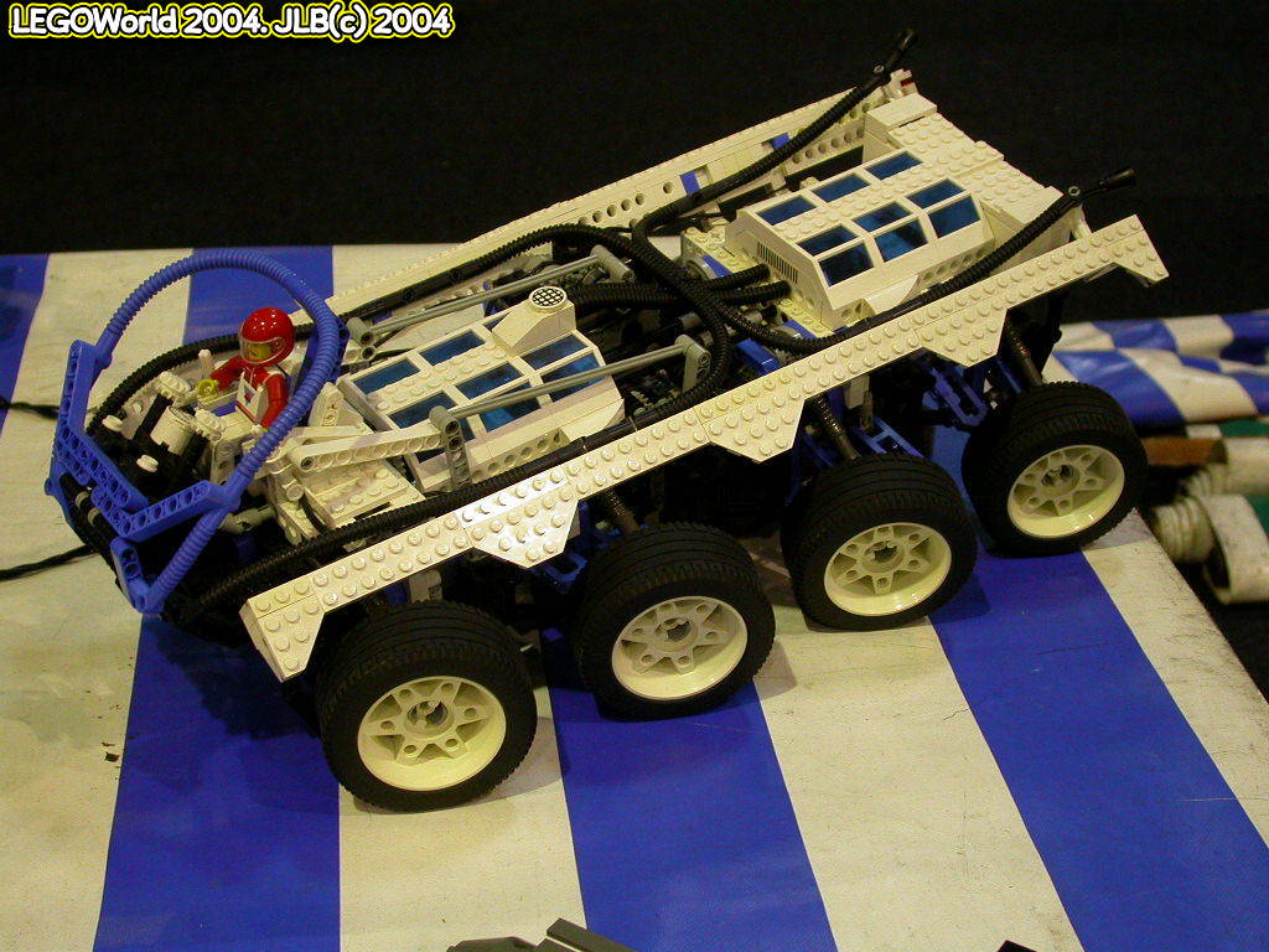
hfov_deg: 32.7
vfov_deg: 24.8
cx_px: 634
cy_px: 476
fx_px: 2163
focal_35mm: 59
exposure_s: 1/14.4
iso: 200
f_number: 3
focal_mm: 12.2
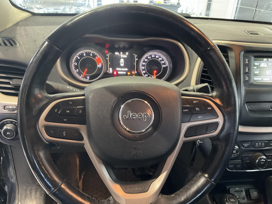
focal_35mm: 29
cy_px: 102
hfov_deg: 61.7
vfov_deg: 48.2
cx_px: 136
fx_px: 228
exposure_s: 1/30
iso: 320
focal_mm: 3
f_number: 1.8
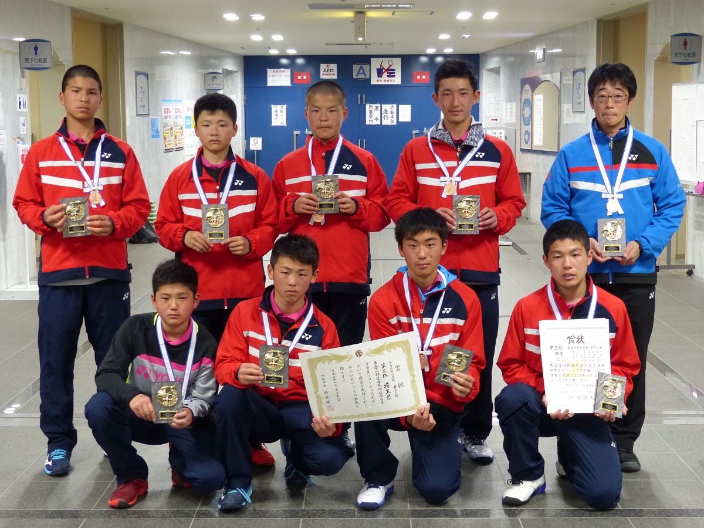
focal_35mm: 55
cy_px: 264
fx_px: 1119
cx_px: 352
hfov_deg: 34.9
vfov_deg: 26.6
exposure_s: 1/25
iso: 400
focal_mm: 9.9
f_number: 2.8
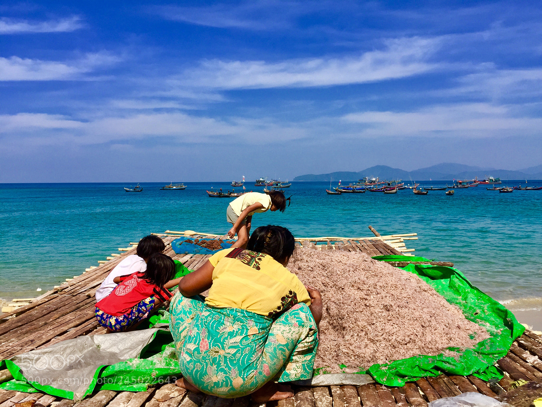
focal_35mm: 29
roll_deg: -1.0
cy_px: 204
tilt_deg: +0.6
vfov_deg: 48.2
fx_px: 454
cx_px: 271
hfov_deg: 61.7
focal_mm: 4.15
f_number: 2.2
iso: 32
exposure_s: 1/2198
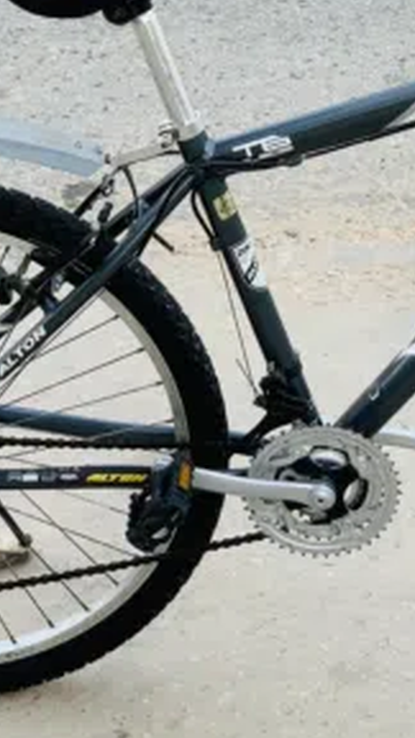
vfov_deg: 17.0
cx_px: 389
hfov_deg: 9.6
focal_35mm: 126
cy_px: 210
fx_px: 2465
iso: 25
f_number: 2.4
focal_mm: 6
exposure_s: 1/122
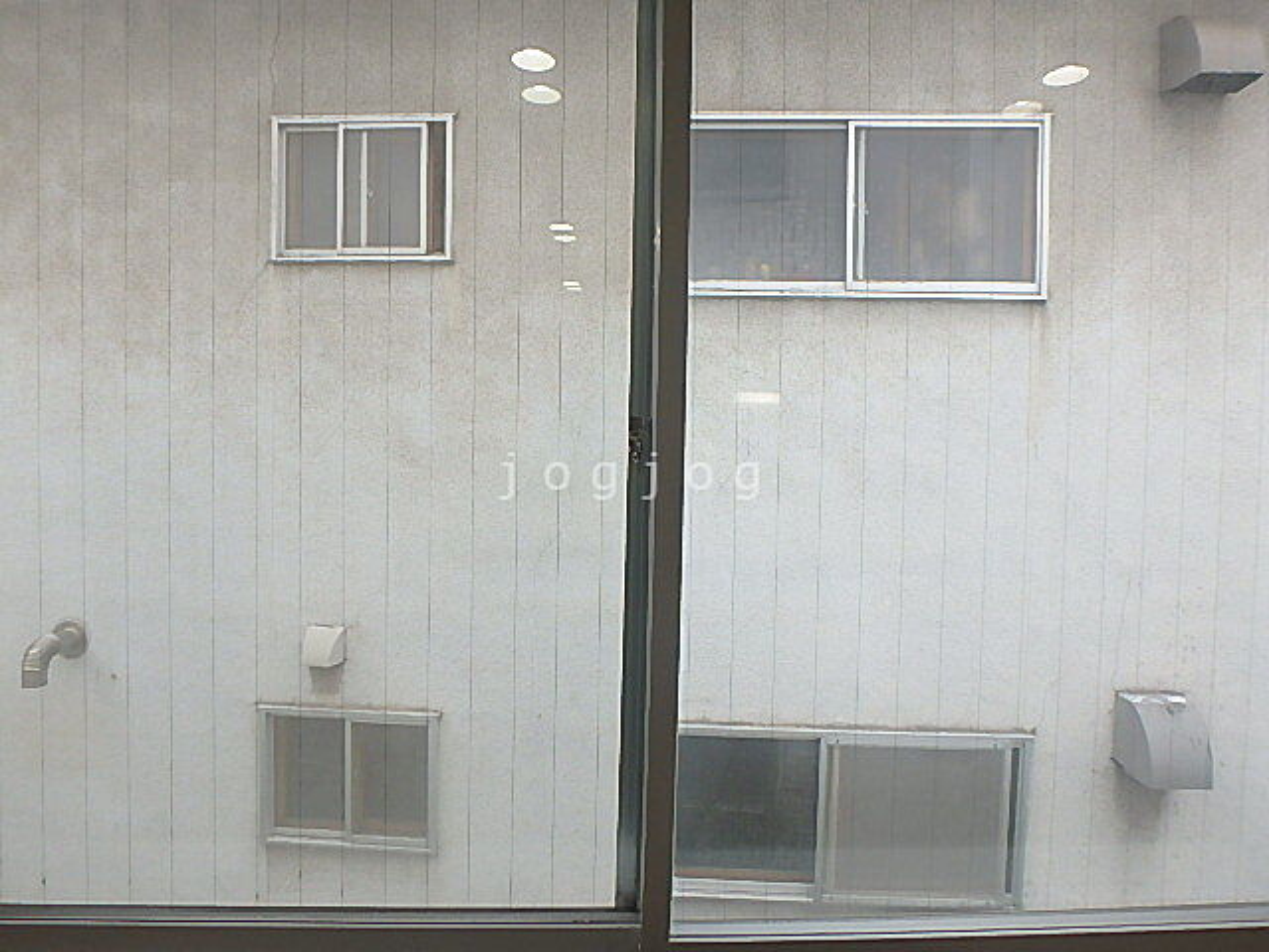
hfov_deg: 79.0
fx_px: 770
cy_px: 476
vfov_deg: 63.4
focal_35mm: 21
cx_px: 634
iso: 125
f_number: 3.5
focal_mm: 3.7
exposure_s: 1/100
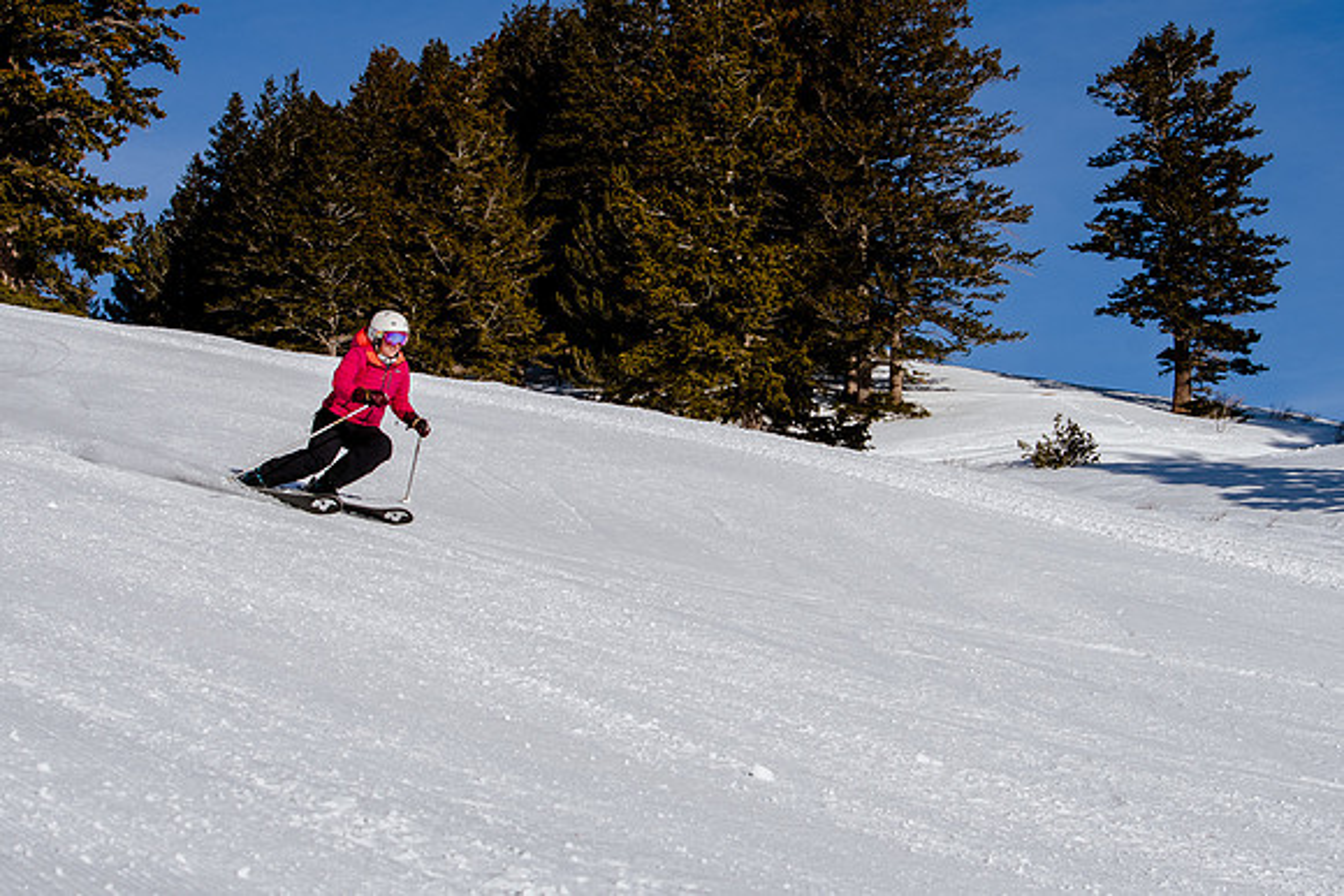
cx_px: 671
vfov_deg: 17.3
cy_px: 371
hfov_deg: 25.7
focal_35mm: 79
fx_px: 2947
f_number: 8
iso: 160
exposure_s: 1/1000
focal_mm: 40
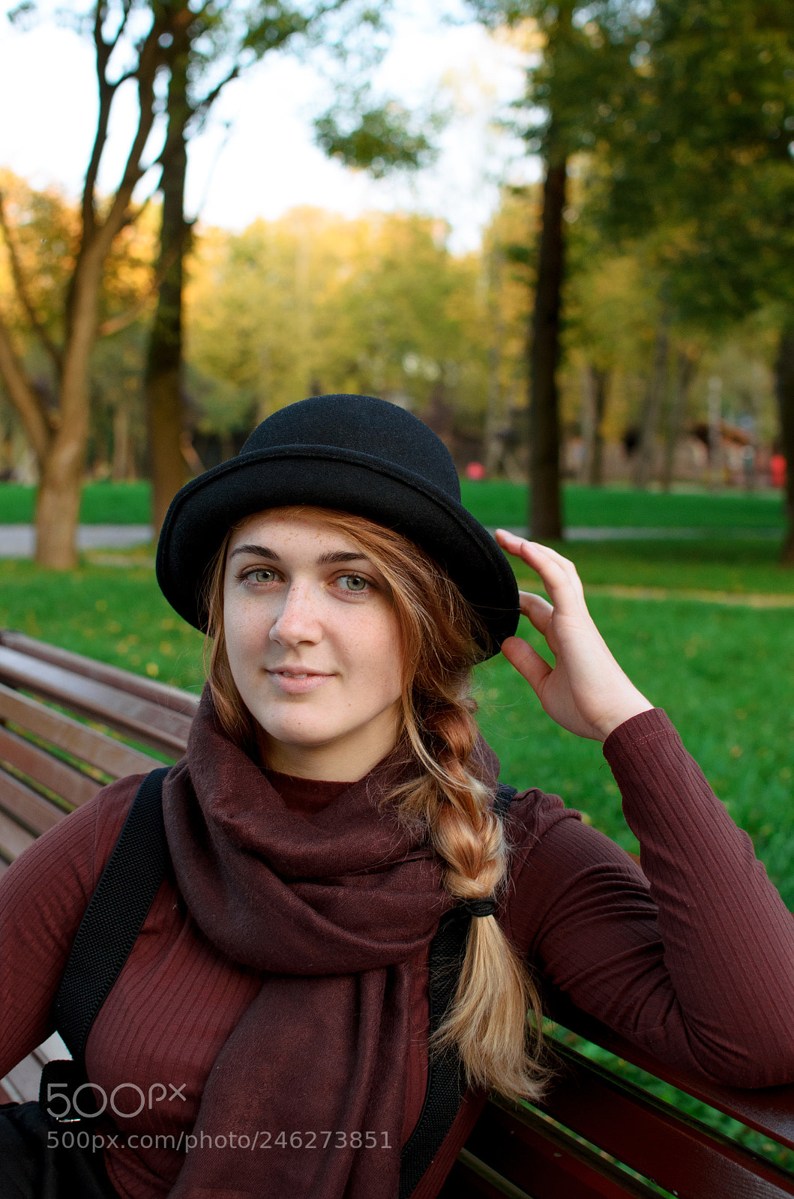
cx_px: 397
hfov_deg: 25.6
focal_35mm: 52
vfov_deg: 37.9
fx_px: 1745
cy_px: 600
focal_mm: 35
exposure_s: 1/160
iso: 400
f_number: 4
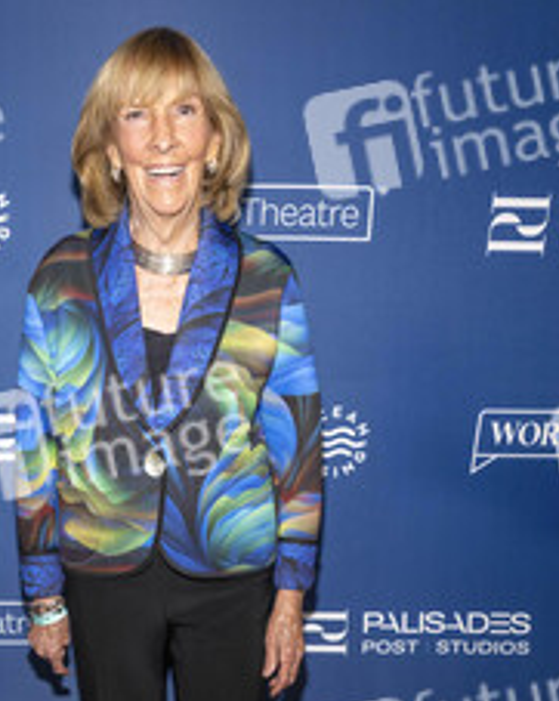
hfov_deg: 33.9
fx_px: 908
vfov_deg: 40.0
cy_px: 590
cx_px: 182
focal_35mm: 44
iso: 800
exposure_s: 1/200
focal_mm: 26.5
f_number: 5.6
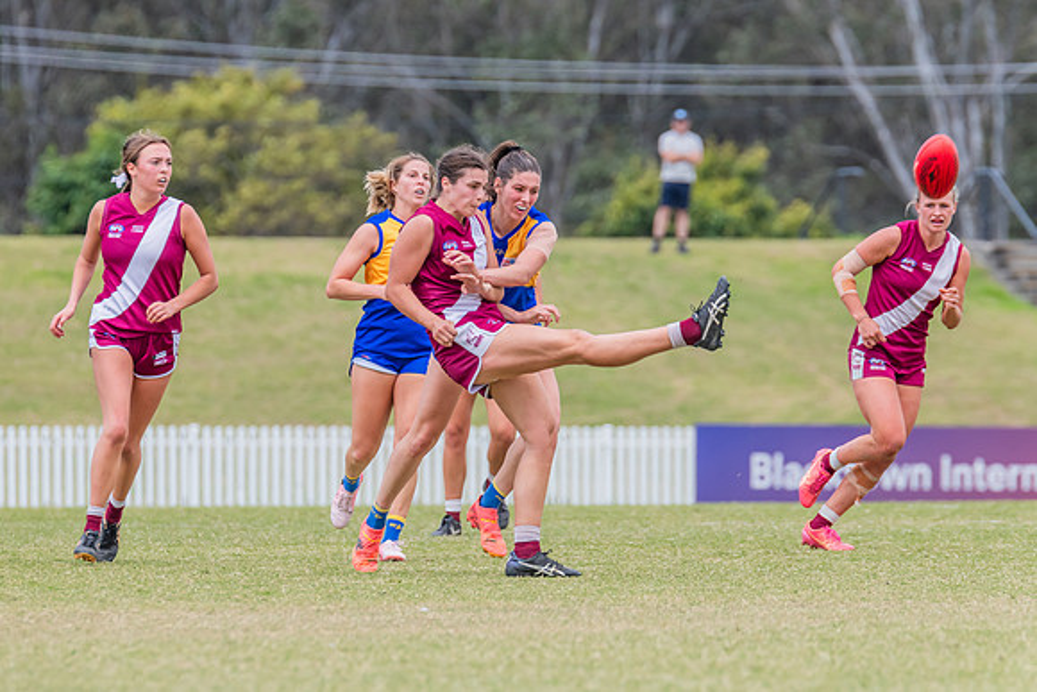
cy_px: 355
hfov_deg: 4.3
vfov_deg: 2.9
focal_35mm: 476
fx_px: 13707
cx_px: 467
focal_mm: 420
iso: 800
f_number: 8
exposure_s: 1/1250
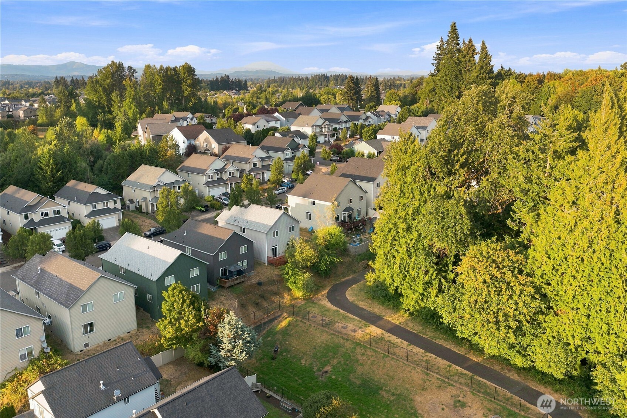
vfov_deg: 46.4
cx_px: 314
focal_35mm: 28
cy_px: 209
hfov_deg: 65.5
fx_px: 488
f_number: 2.8
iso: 200
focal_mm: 14.4
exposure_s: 1/400
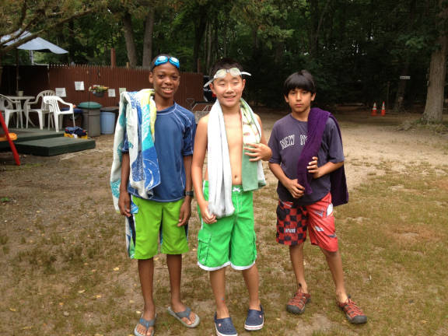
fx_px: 453
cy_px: 168
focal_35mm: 35
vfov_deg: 40.7
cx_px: 224
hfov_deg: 52.6
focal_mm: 4.28
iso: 50
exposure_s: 1/172
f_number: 2.4
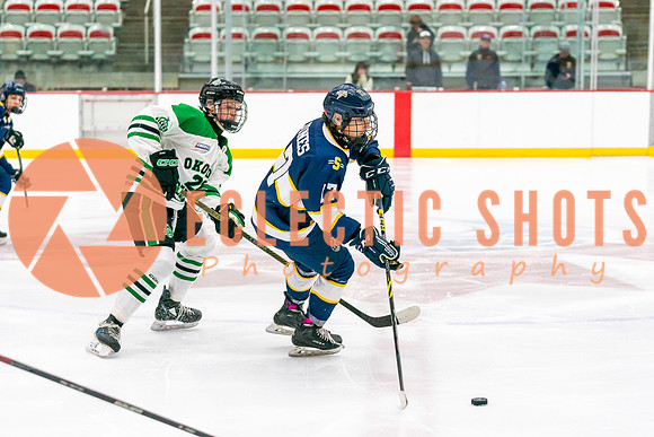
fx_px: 1770
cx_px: 327
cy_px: 289
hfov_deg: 20.9
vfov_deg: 14.0
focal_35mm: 97
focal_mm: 70
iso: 3200
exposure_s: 1/1250
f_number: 2.8
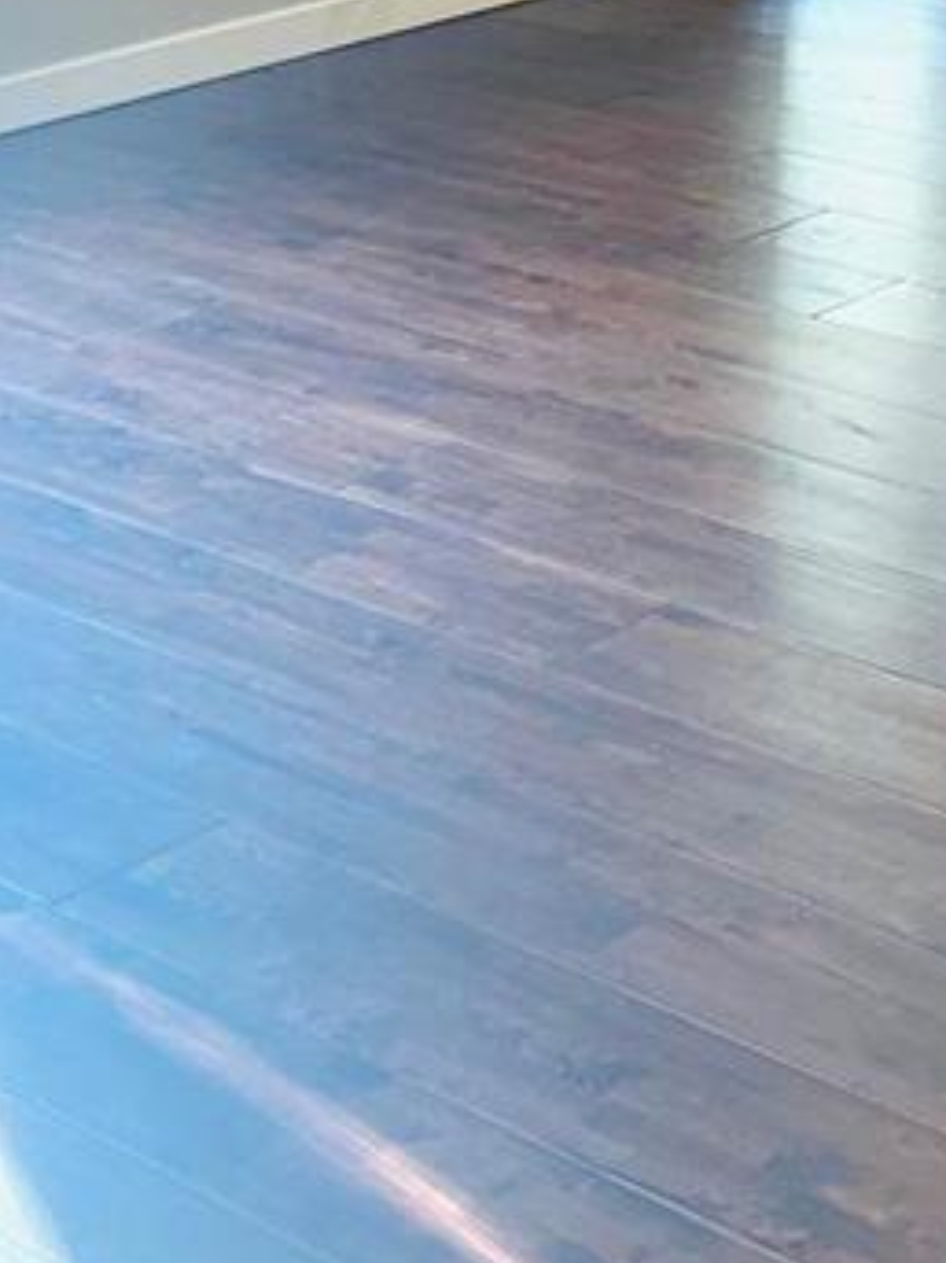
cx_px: 883
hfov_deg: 16.0
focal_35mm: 91
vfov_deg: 20.2
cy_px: -258
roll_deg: +1.7
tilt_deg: -6.9
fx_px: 3318
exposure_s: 1/120
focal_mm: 5.7
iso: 125
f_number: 1.5
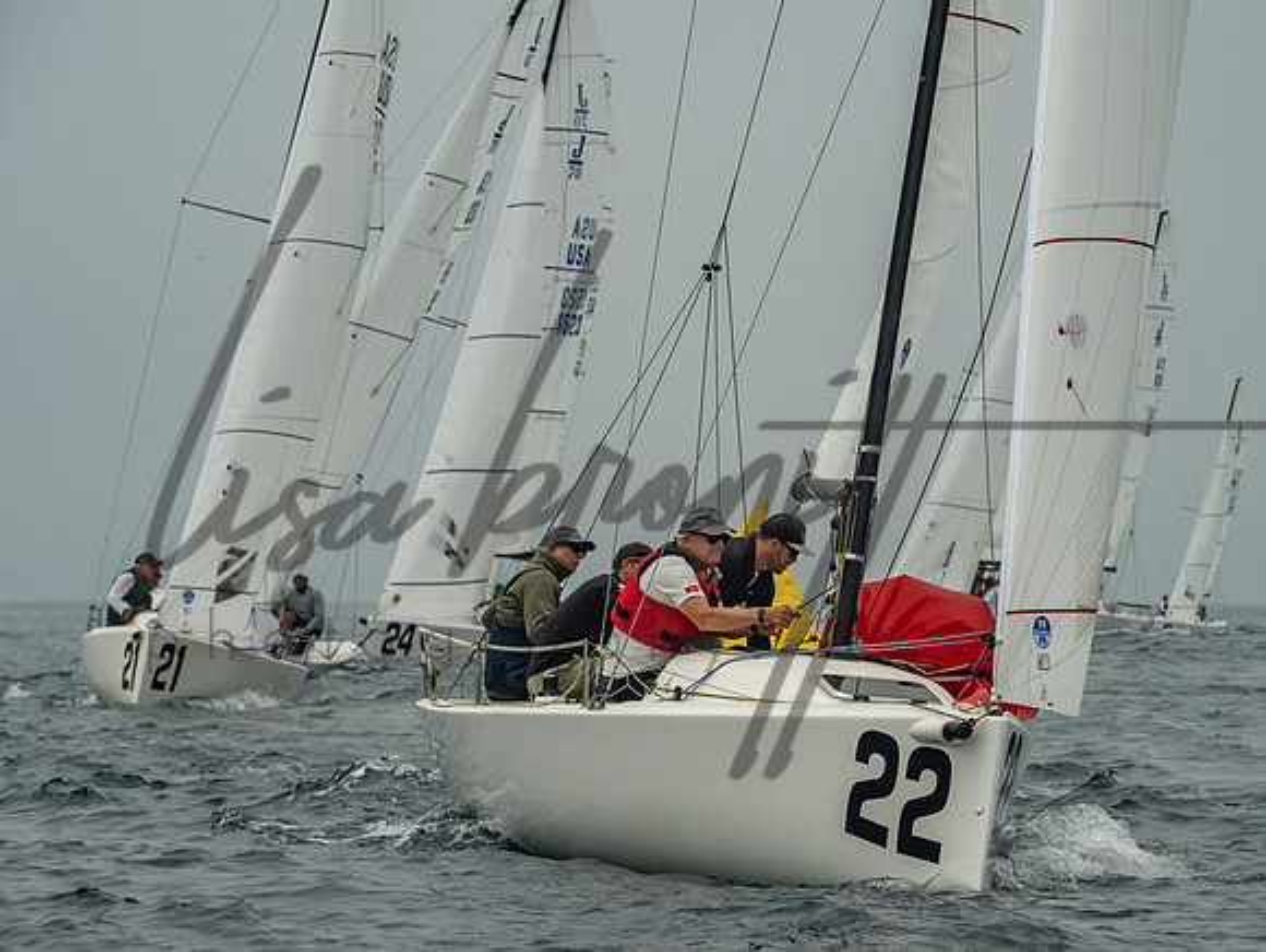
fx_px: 7095
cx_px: 683
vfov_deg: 7.7
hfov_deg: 10.2
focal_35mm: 194
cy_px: 540
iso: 800
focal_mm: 155
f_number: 9
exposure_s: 1/3200
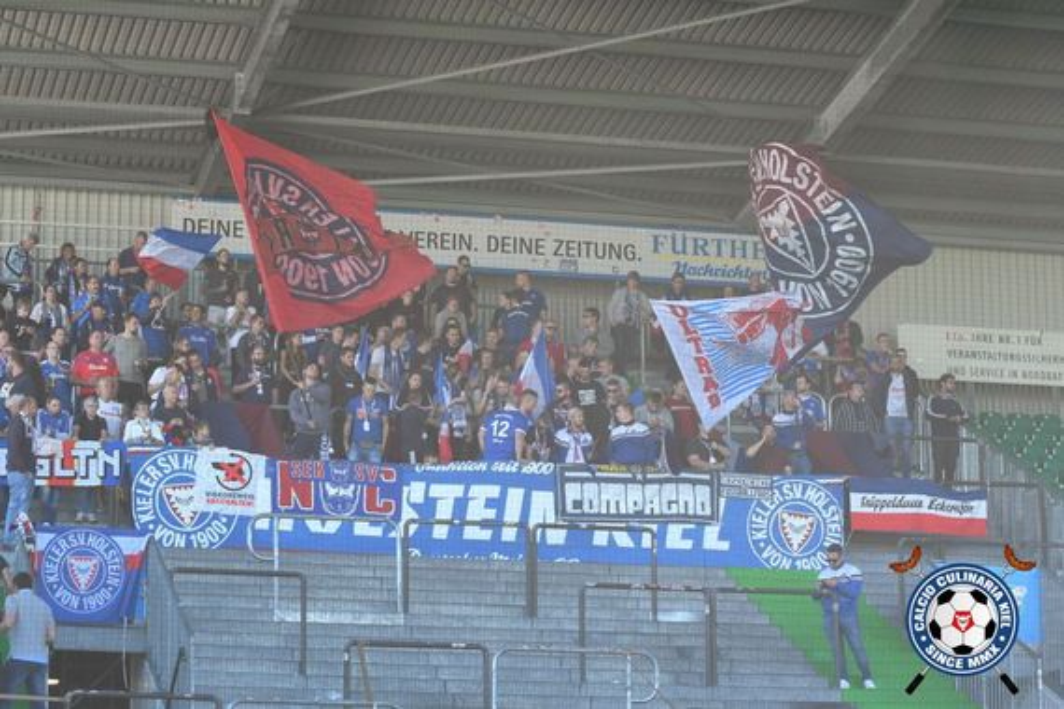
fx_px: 3103
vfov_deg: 13.0
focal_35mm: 105
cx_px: 532
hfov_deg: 19.5
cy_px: 354
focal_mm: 70
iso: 400
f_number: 2.8
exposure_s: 1/1250
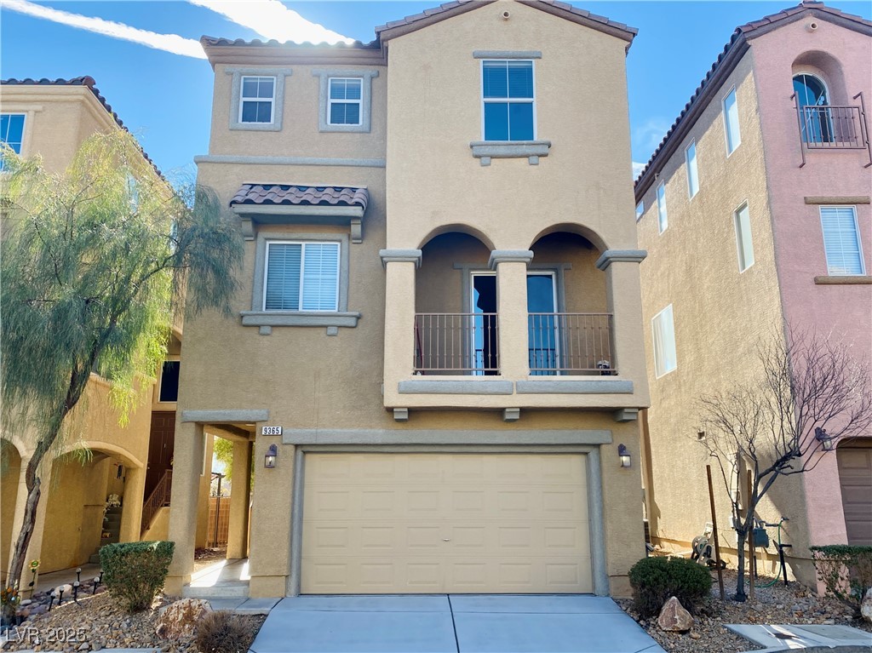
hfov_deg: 67.3
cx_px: 436
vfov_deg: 53.0
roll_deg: -1.3
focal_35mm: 26
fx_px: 655
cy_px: 326
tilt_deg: +13.8
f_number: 1.8
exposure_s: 1/845
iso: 32
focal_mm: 4.25
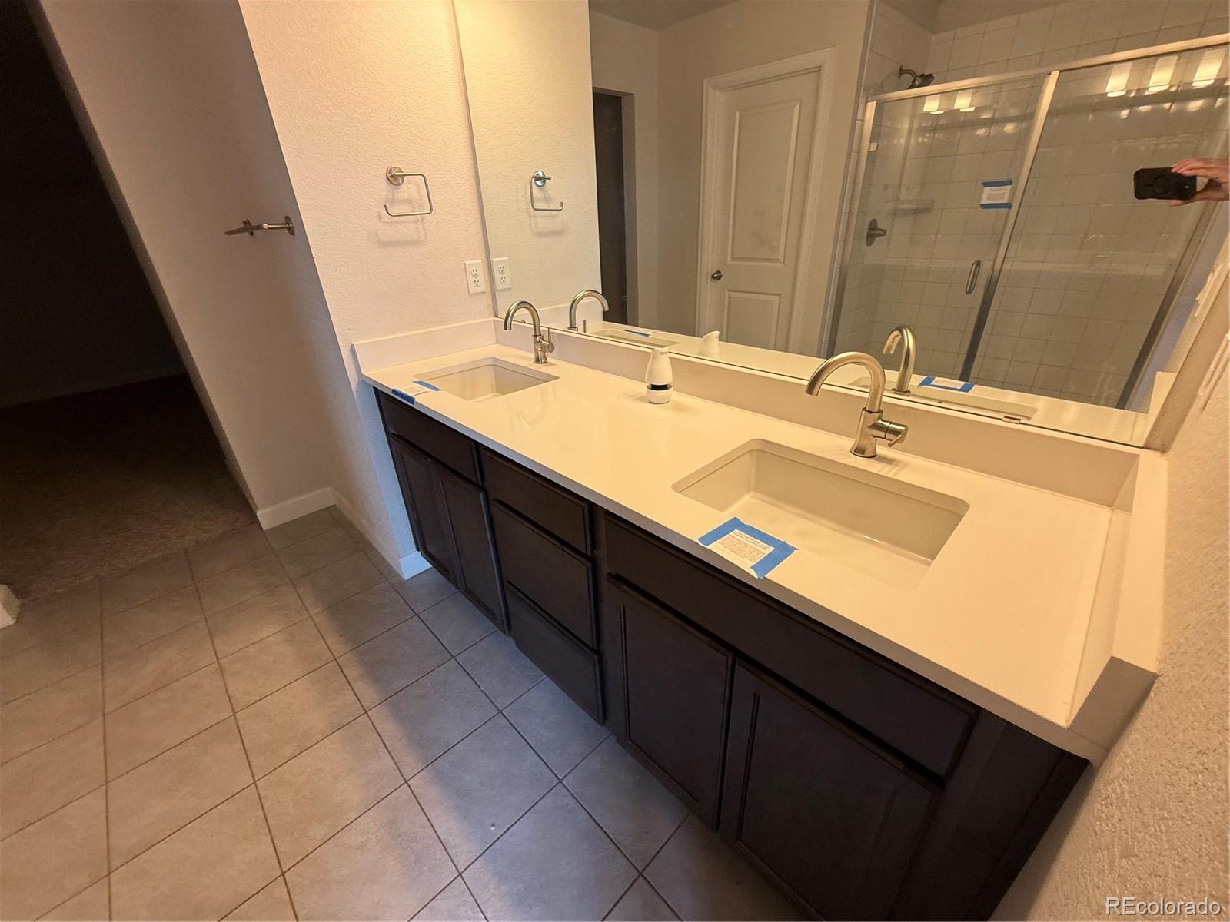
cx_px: 615
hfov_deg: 102.1
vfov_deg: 85.7
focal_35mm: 14
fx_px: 497
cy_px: 461
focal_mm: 2.22
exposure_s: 1/120
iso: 125
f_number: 2.2
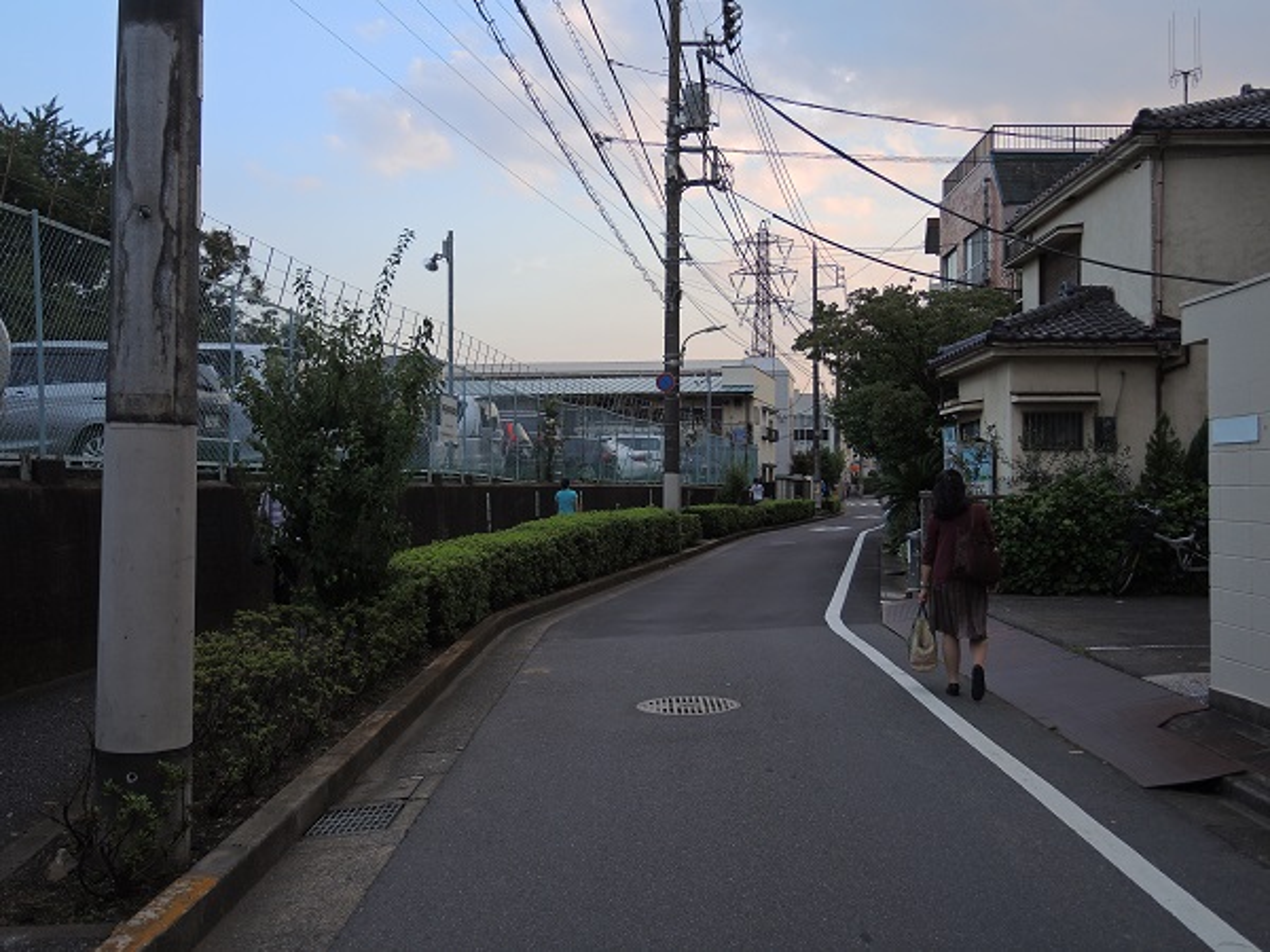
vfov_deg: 40.7
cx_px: 635
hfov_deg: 52.6
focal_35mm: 35
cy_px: 476
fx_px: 1284
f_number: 2.5
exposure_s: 1/200
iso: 80
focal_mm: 7.6
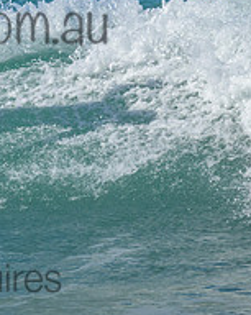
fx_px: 15321
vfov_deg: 1.2
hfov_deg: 0.9
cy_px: 6
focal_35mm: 1646
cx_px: -66
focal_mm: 580
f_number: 11
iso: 2500
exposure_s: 1/2000
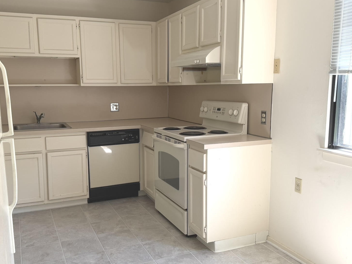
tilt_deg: -9.2
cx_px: 155
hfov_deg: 53.8
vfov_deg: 41.8
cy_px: 135
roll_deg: +0.5
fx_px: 346
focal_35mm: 34
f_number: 1.78
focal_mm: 6.76
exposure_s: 1/128
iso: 125
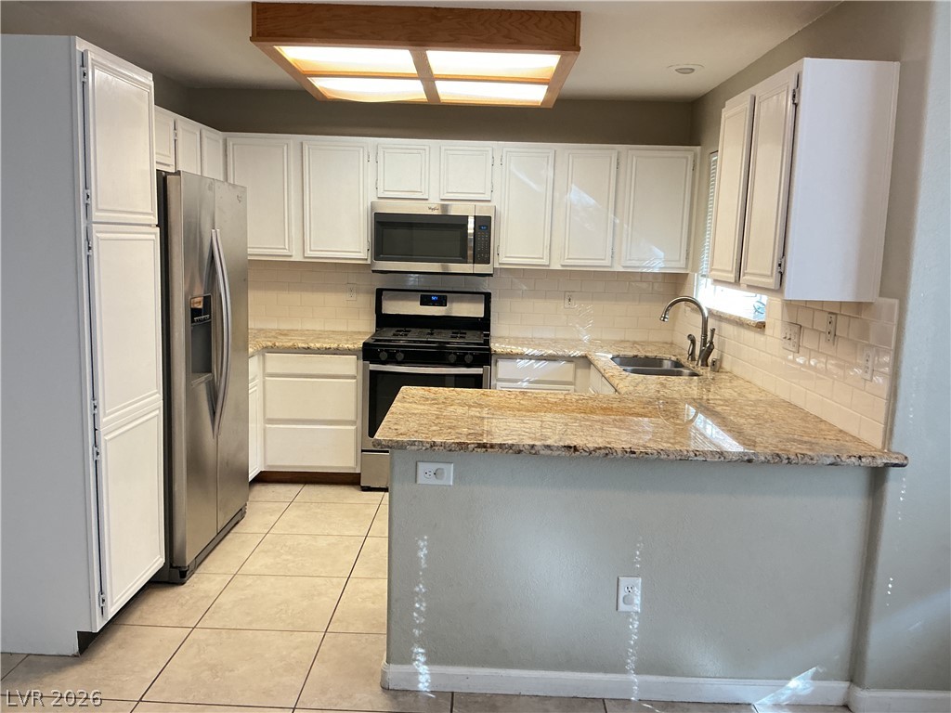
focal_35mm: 29
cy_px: 356
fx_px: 797
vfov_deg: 48.2
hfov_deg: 61.7
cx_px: 476
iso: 200
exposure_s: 1/40
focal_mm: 3
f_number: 1.8
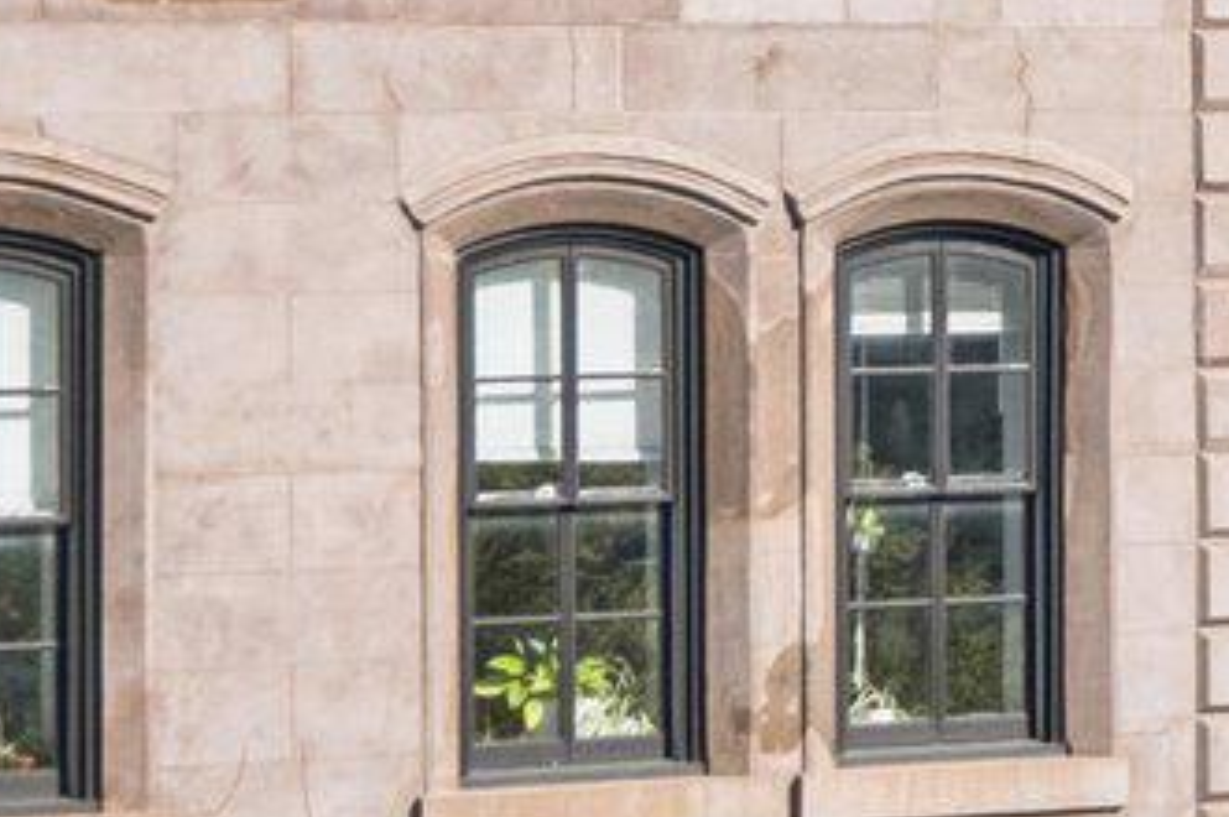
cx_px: 3089
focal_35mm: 223
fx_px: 7605
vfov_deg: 6.1
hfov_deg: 8.4
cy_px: -2
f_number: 8
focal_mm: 24
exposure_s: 1/800
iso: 250
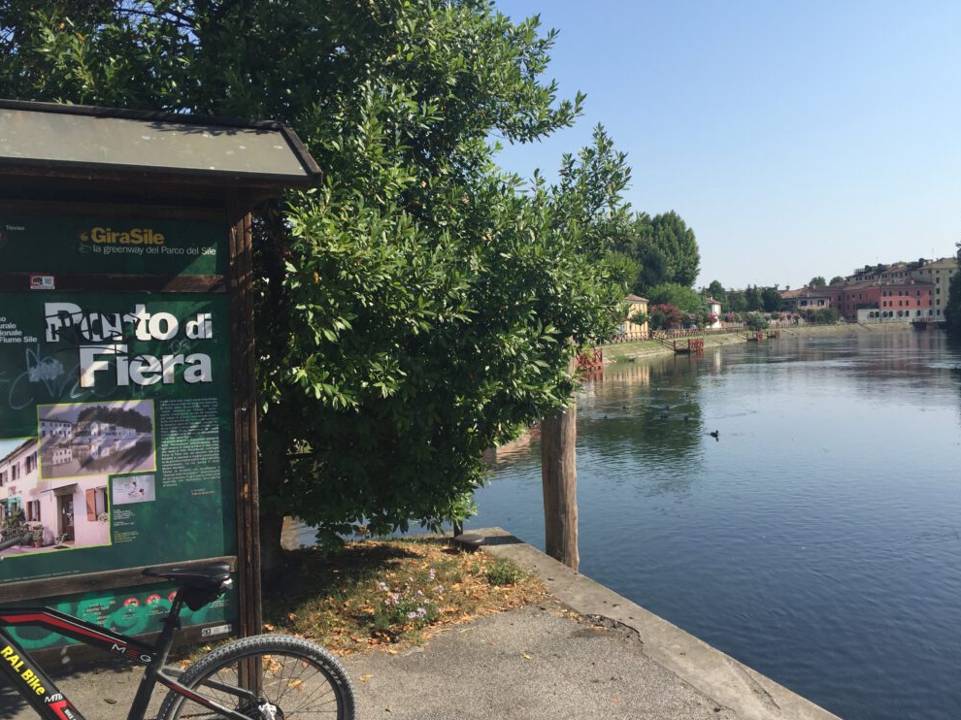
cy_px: 363
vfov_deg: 46.8
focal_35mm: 30
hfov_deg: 60.0
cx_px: 471
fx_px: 833
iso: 32
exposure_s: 1/1721
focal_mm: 4.15
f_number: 2.2
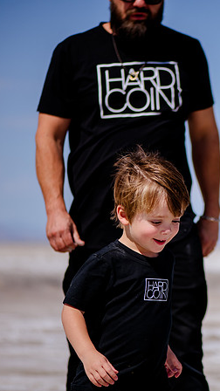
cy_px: 196
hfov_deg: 7.2
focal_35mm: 167
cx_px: 237
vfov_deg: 12.9
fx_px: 1732
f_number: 2.8
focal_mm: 105
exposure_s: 1/6400
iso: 125
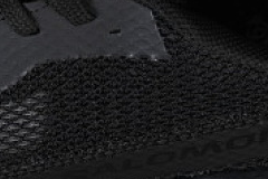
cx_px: -42
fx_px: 2516
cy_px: -59
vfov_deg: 4.1
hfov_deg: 6.1
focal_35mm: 338
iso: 160
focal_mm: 50
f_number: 6.3
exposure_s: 1/50
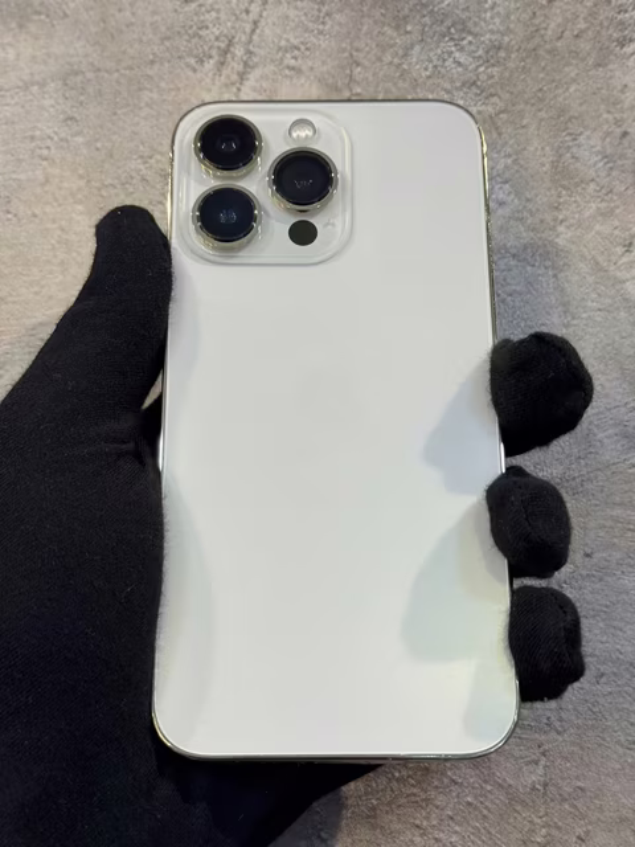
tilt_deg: +9.2
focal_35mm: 48
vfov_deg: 39.7
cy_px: 424
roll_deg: +0.1
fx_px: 1174
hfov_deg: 30.3
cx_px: 318
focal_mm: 6.76
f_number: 1.78
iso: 100
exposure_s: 1/61
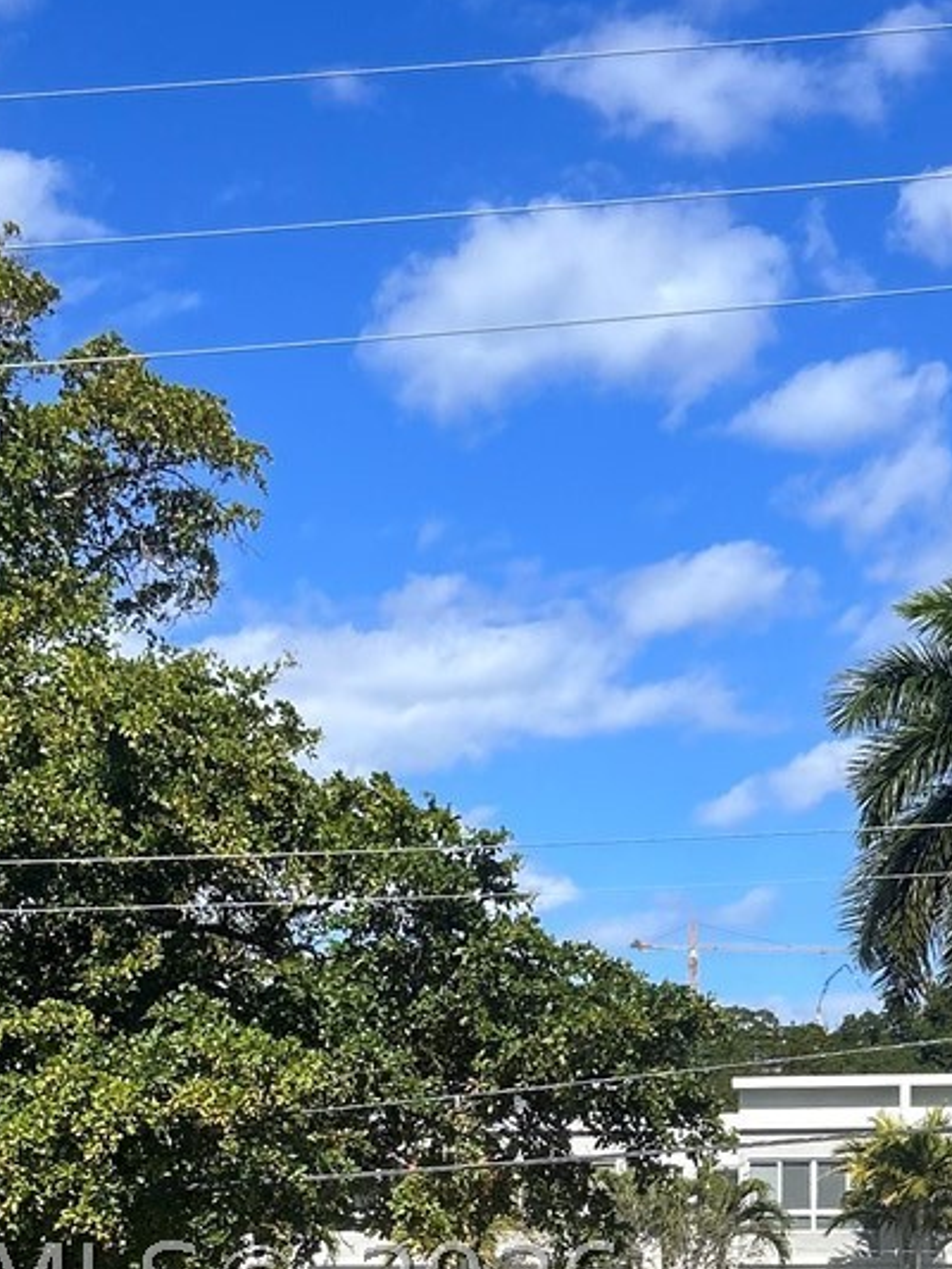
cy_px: 1286
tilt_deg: -0.7
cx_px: 483
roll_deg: -0.6
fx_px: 2859
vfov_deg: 23.9
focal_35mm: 78
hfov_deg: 18.9
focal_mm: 5.7
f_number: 1.5
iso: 50
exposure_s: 1/2083
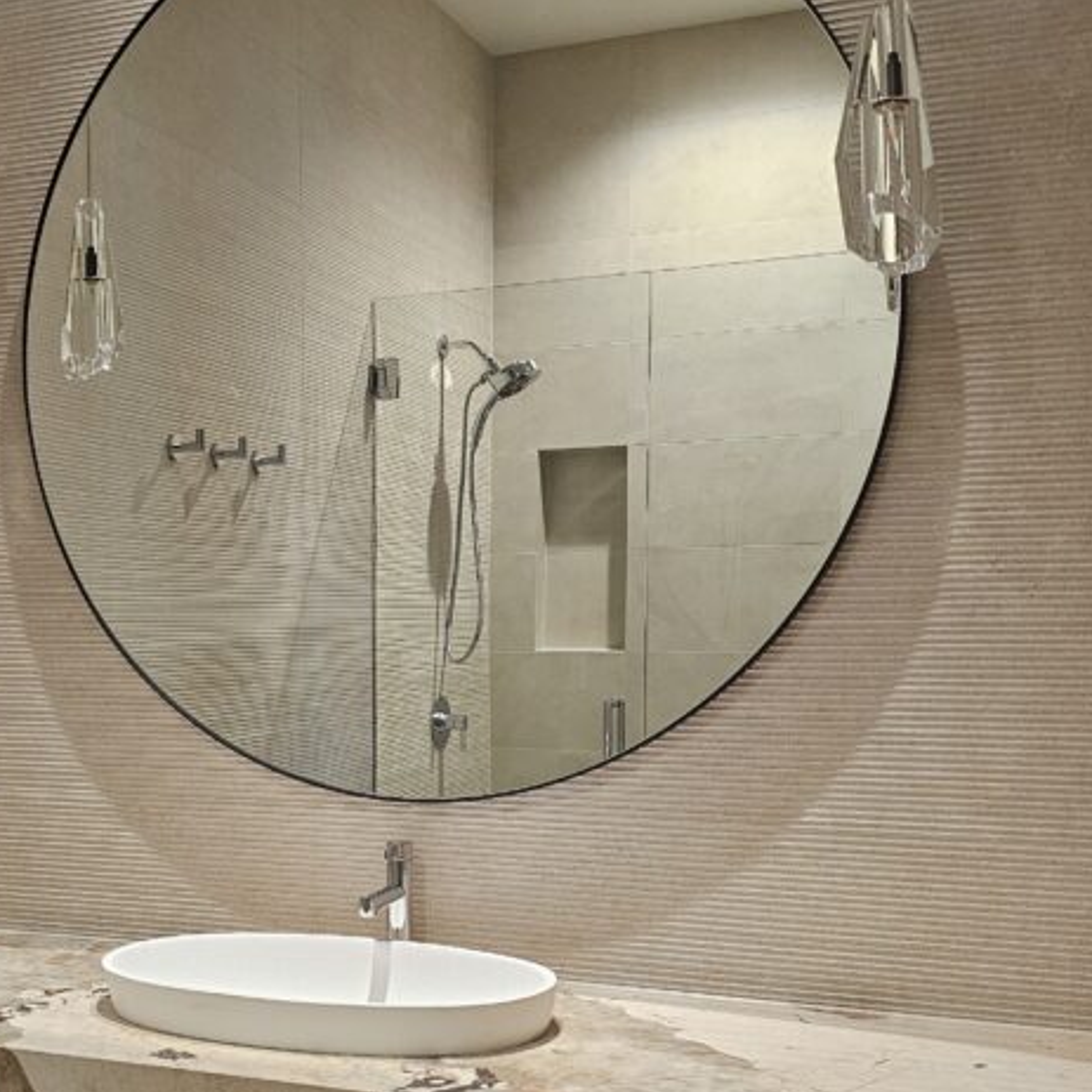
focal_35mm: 45
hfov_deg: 37.1
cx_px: 347
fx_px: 1606
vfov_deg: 37.3
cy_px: 693
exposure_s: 1/120
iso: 640
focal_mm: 6.3
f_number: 1.7
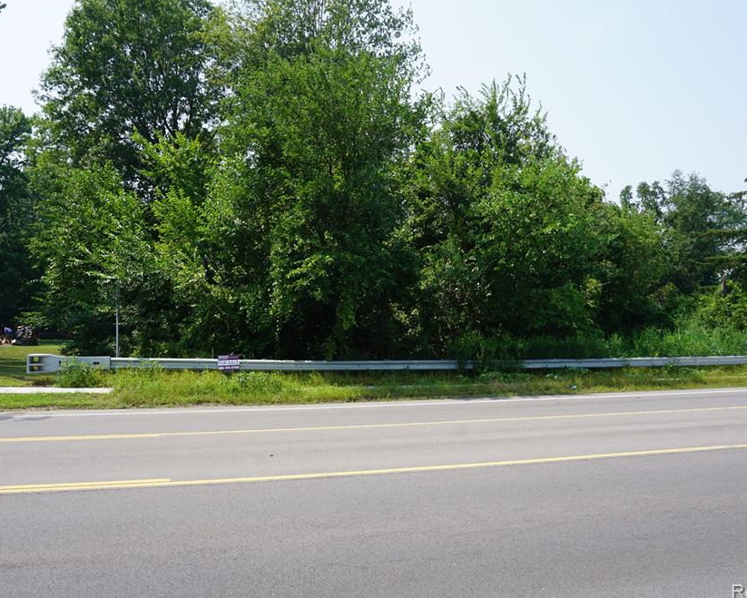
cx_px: 359
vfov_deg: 51.6
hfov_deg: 62.2
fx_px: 619
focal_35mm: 28
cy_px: 297
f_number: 10
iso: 100
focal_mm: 16
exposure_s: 1/100
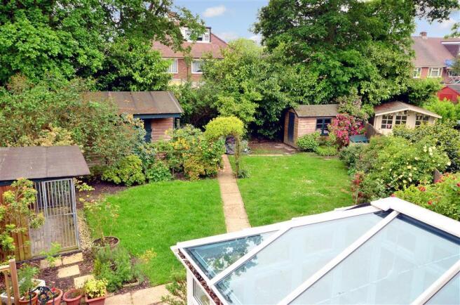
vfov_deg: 43.4
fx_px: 382
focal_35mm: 30
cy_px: 152
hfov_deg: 62.0
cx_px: 230
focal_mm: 20
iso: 200
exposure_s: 1/13
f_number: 14
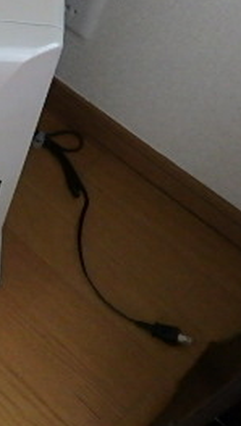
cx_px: -210
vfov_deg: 31.2
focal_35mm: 66
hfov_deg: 15.4
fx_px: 748
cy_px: 97
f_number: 3
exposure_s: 1/25
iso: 800
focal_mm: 4.5
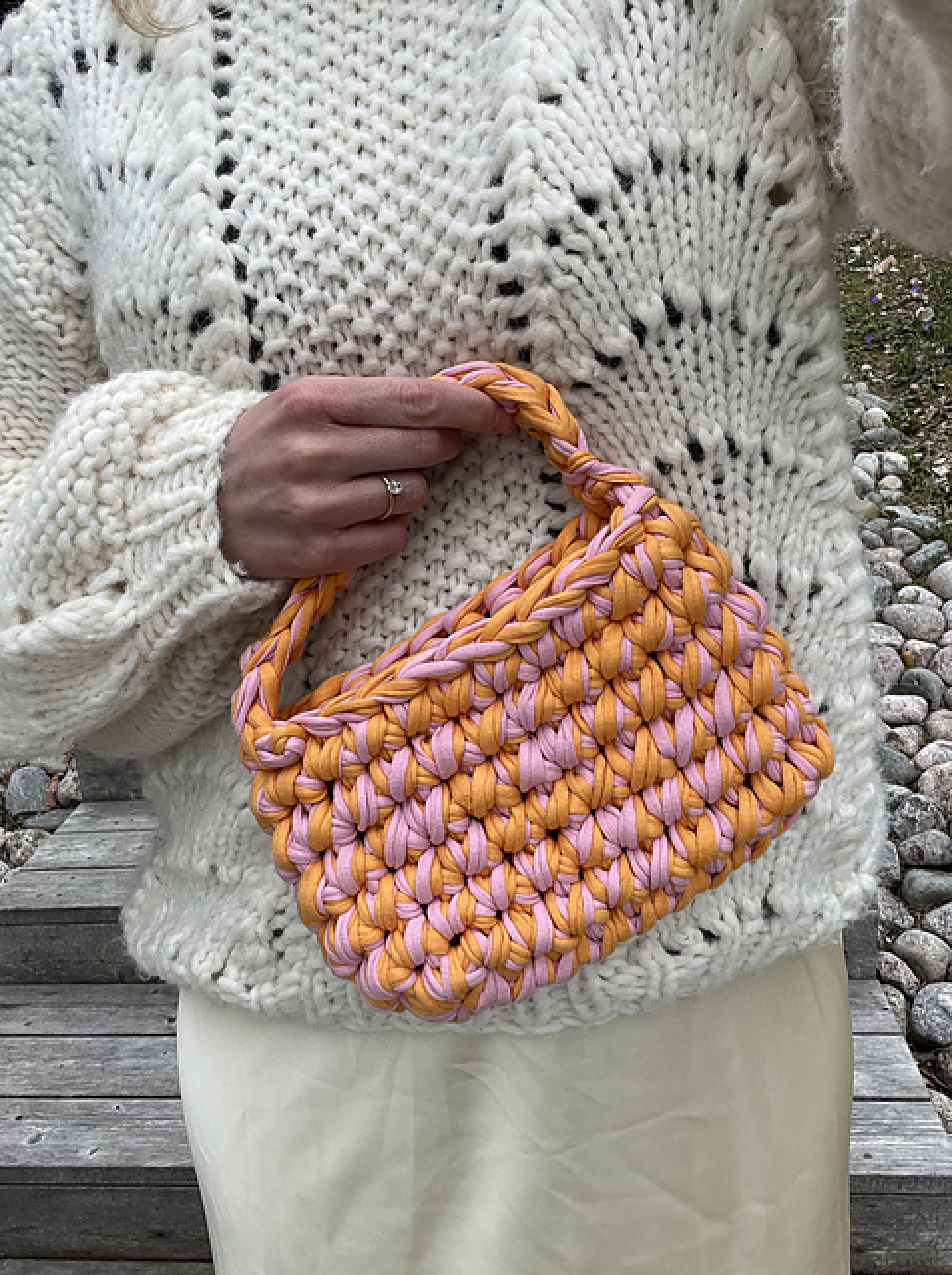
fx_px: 1103
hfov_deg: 46.7
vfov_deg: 60.0
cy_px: 638
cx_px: 476
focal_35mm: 30
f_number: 2.2
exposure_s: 1/210
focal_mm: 2.71
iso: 25
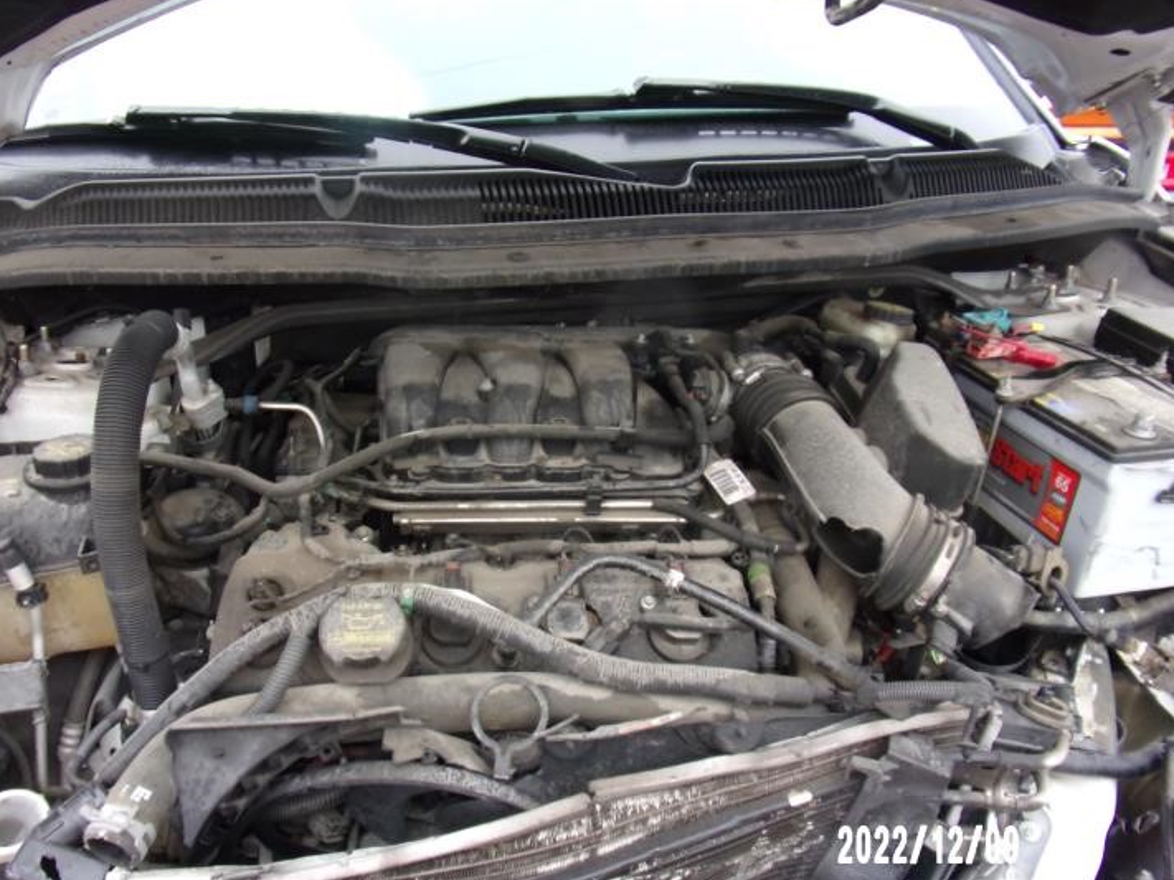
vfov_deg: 51.3
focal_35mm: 27
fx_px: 916
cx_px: 553
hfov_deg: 65.3
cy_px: 459
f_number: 3.3
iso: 115
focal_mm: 4.3
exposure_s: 1/34
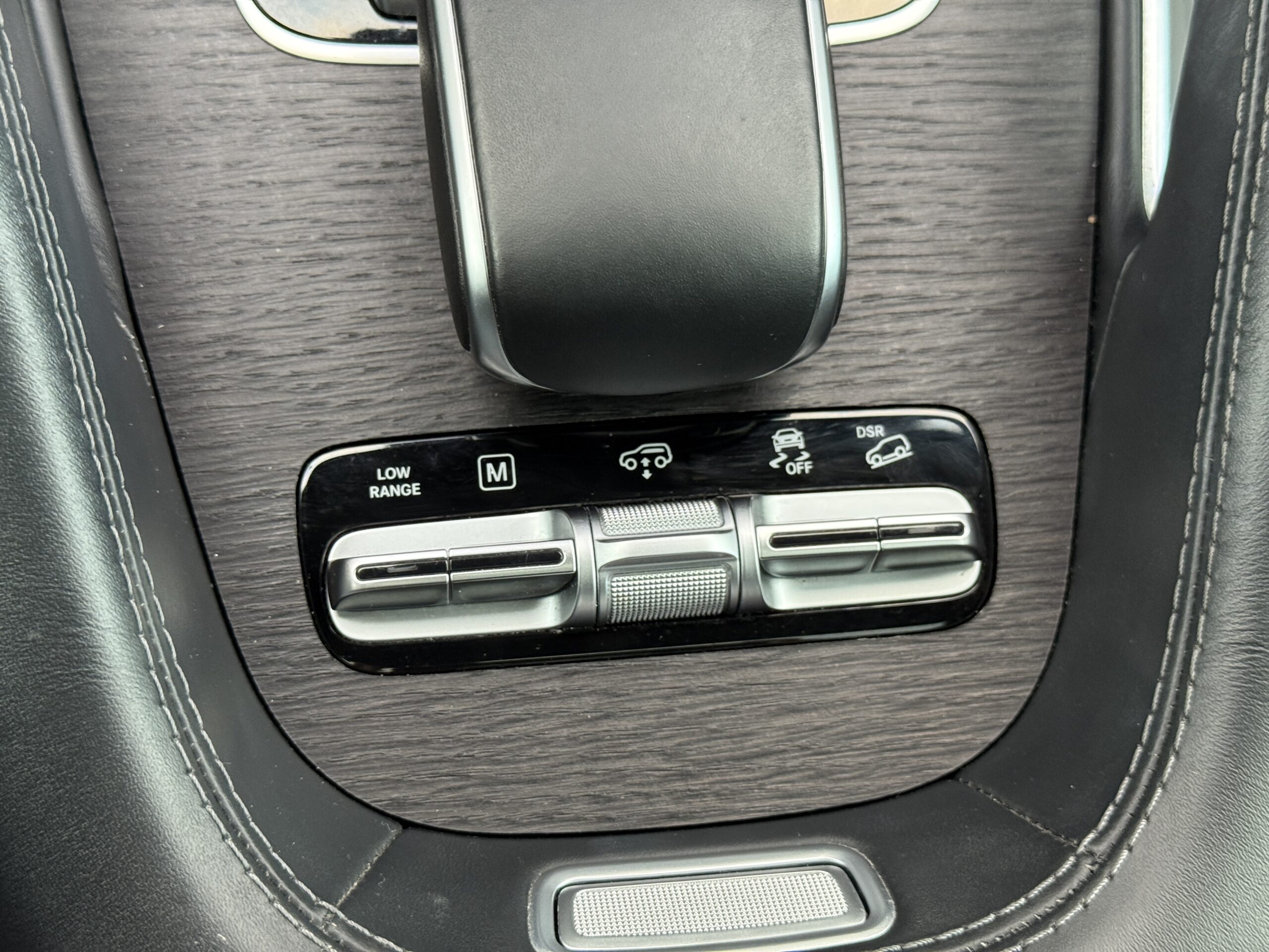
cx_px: 634
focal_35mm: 48
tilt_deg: -76.1
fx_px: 1760
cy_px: 476
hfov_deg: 39.7
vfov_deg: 30.3
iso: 200
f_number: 1.78
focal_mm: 6.76
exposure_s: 1/47
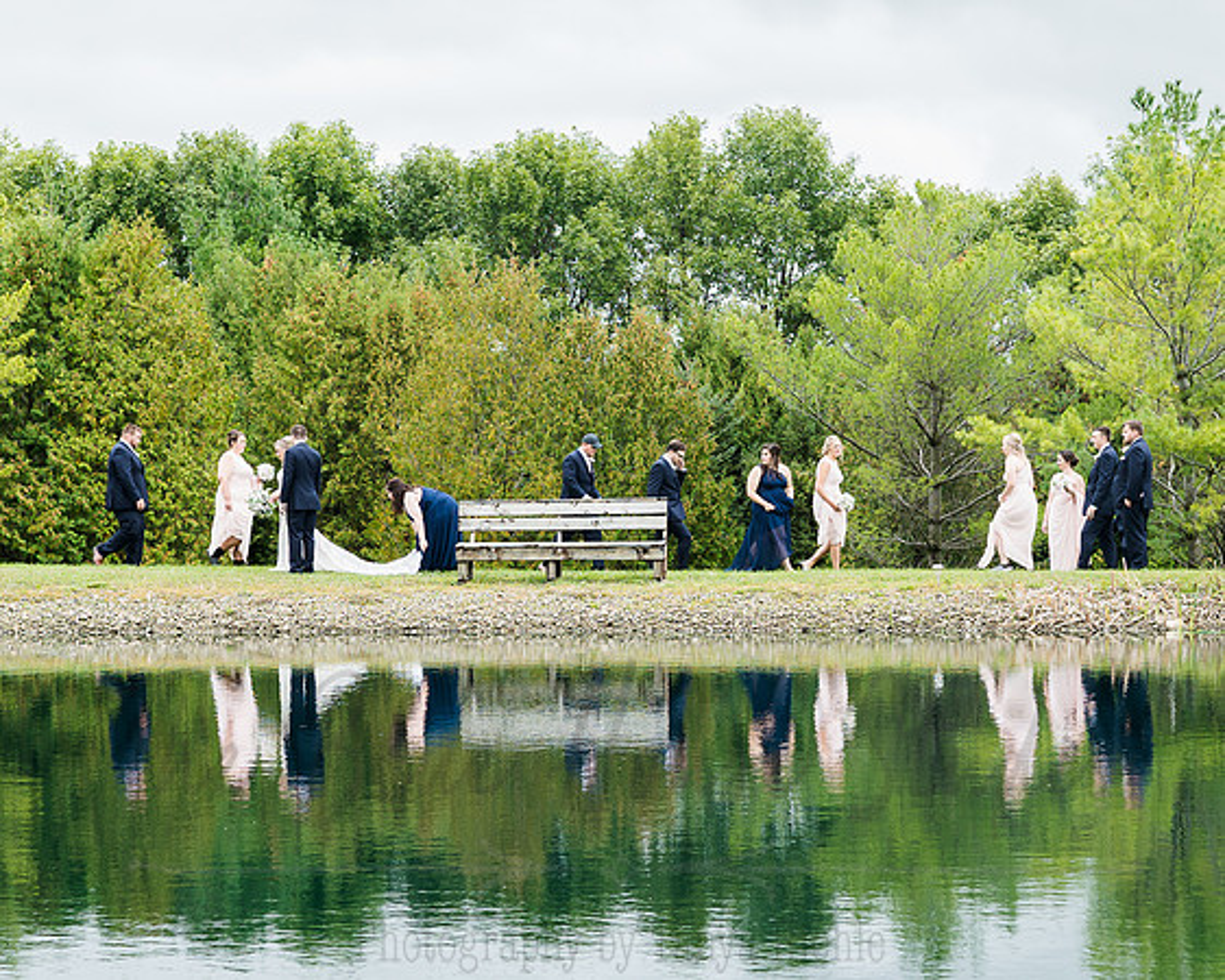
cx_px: 510
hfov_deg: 23.2
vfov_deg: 18.7
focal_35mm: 82
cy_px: 573
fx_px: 2975
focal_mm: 28
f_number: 4.5
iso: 100
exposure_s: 1/80
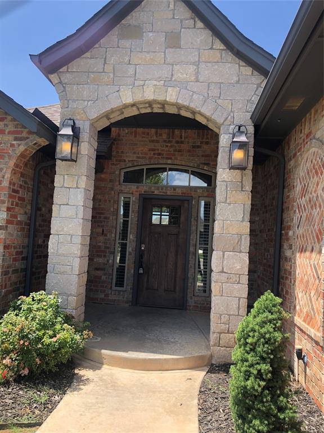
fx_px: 349
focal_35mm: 28
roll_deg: -3.3
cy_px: 216
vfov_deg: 63.4
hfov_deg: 49.7
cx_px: 162
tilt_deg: +4.8
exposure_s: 1/540
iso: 20
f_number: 1.8
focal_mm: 3.99
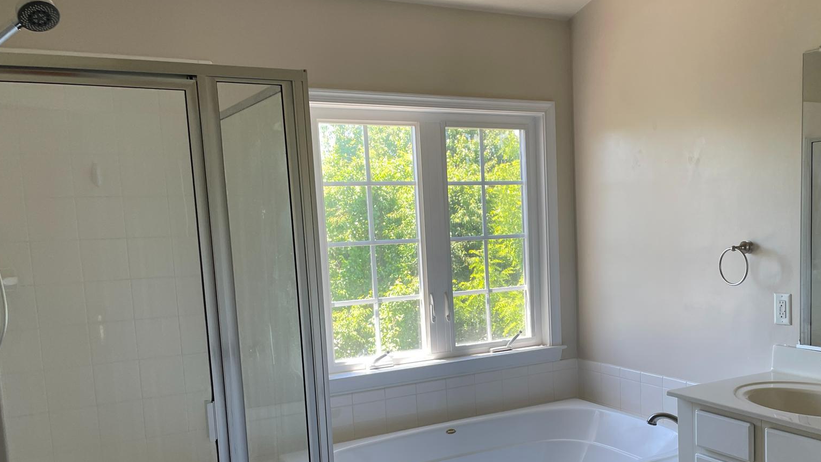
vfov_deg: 30.9
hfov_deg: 52.1
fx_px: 827
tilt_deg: -6.2
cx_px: 527
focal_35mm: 38
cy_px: 323
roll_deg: +1.6
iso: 40
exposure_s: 1/121
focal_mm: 4.2
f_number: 1.6
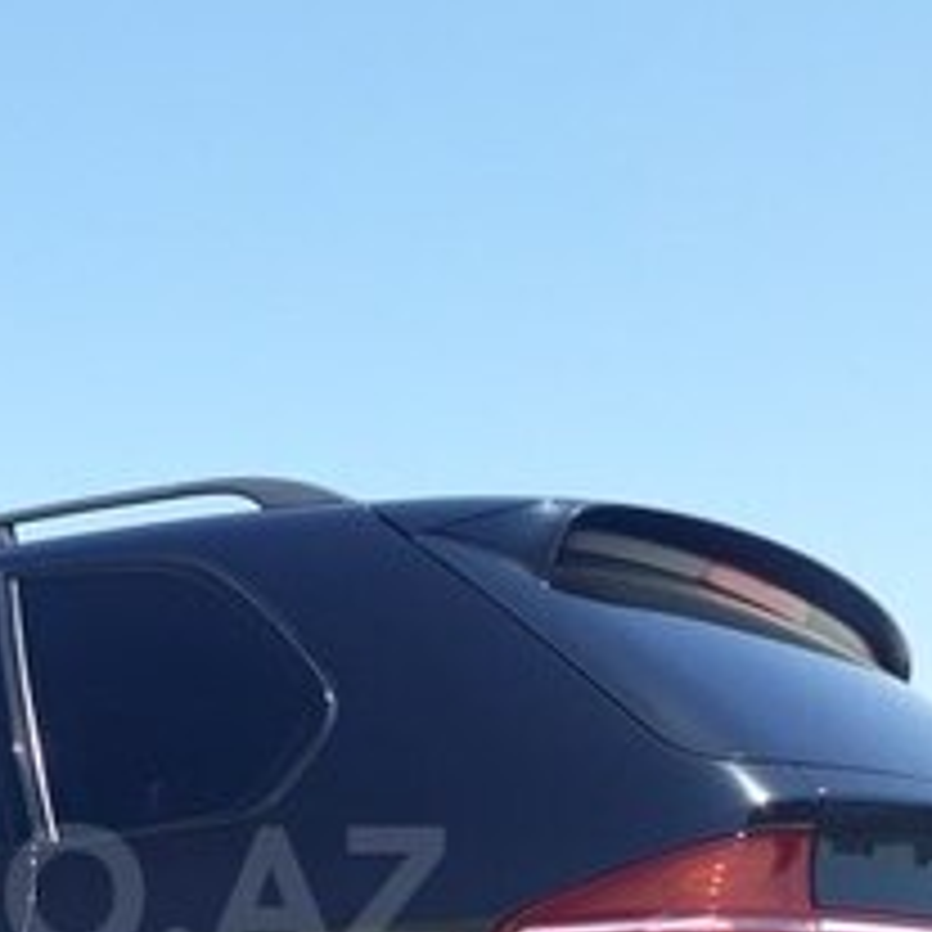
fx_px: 2315
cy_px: 894
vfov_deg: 22.1
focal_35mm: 76
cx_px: -14
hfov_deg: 21.9
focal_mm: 3.6
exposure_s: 1/730
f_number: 1.9
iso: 40
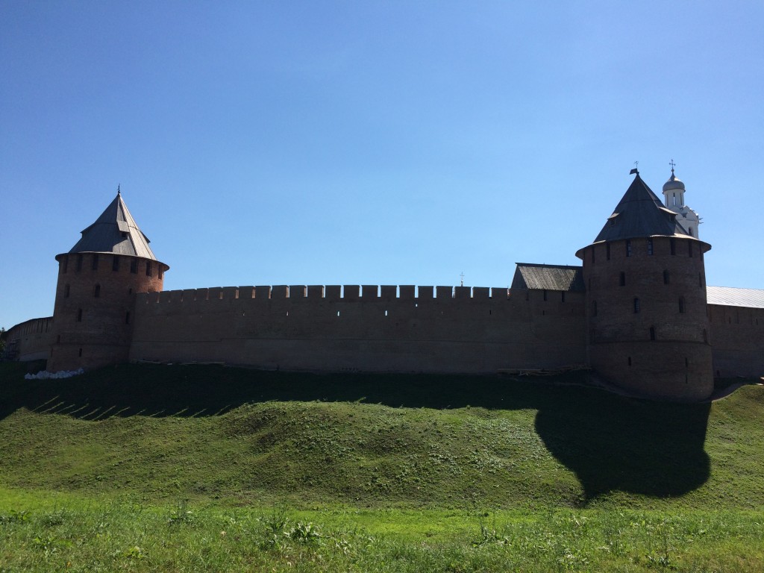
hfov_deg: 61.7
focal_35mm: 29
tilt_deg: +9.2
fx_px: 640
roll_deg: -0.7
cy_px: 286
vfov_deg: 48.2
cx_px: 382
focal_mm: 4.15
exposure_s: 1/2415
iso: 32
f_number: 2.2
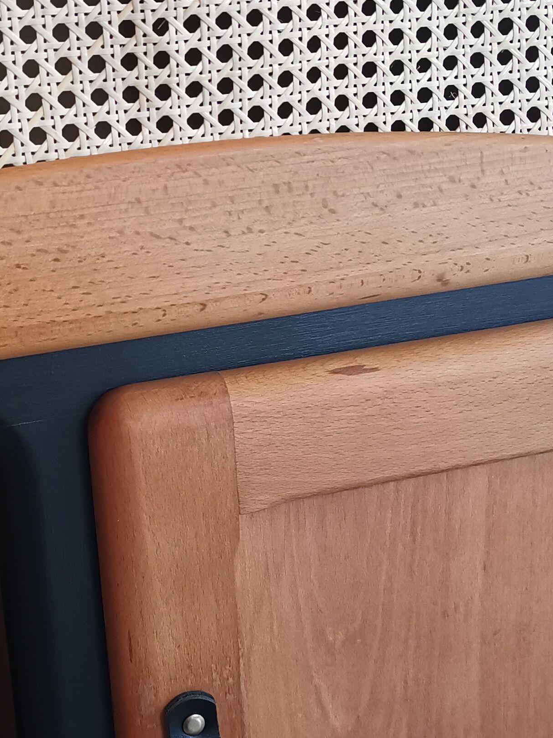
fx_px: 1299
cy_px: 321
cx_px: 179
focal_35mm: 61
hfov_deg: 23.9
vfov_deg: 31.6
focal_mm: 5.58
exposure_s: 1/33.3
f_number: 1.8
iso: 400
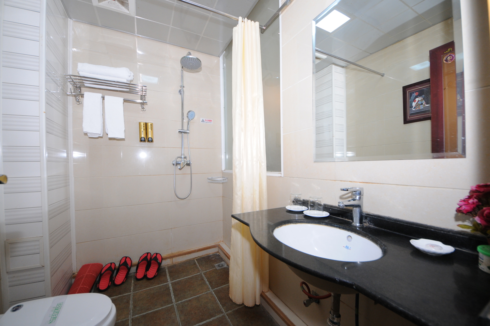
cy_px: 163
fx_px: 184
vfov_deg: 83.1
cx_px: 245
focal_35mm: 14
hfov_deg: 106.3
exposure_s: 1/50
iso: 500
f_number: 4.5
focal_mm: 9
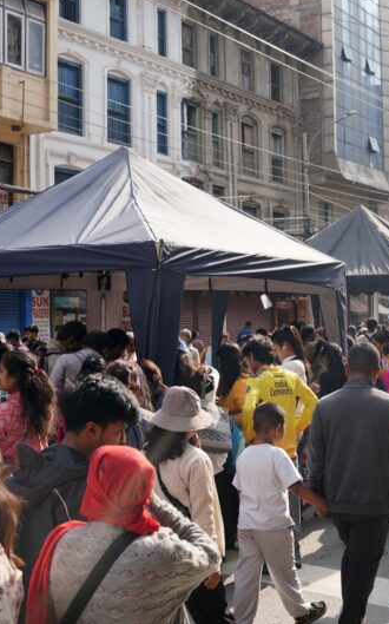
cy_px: 310
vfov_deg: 37.5
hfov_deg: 23.7
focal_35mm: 54
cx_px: 294
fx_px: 917
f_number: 4
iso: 200
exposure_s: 1/800
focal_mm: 35
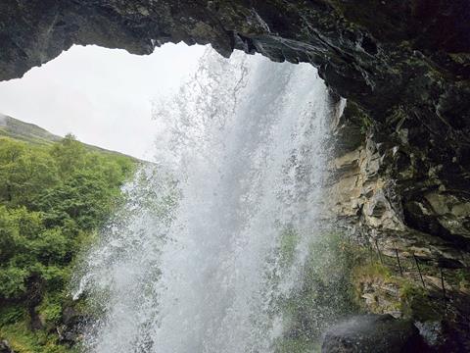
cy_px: 176
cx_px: 235
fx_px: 312
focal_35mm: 23
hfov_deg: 73.9
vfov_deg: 58.9
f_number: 1.8
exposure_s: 1/989
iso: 25
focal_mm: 5.4
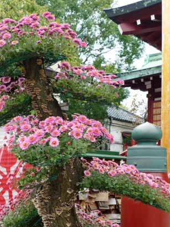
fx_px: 308
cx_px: 77
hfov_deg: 30.8
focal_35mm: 47
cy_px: 169
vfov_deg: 39.4
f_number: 2.8
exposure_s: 1/100
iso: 80
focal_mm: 5.1
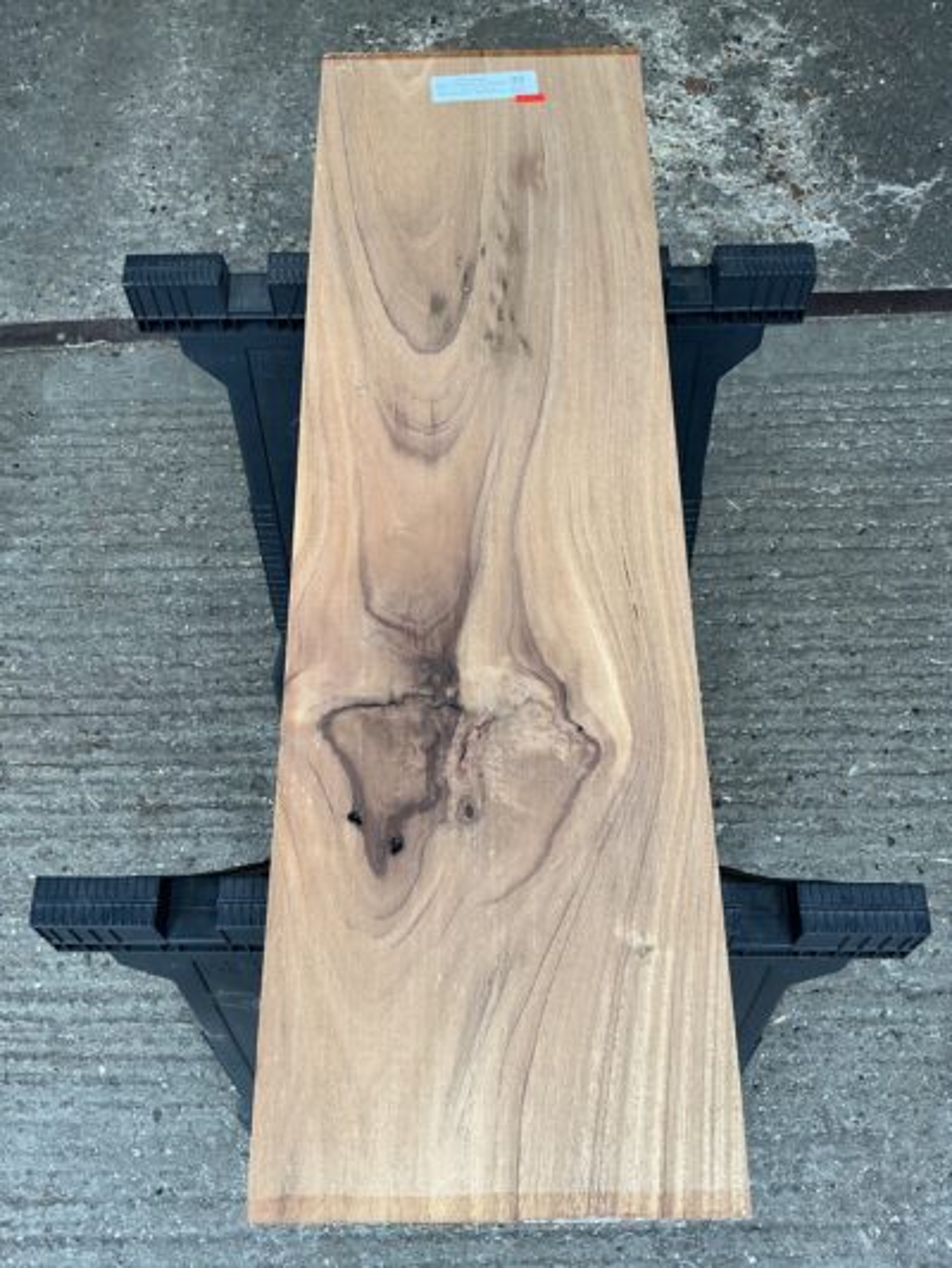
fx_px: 1063
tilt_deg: -67.8
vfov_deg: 61.6
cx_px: 476
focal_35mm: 29
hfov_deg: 48.2
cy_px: 634
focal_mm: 3
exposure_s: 1/100
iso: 32
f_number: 1.8
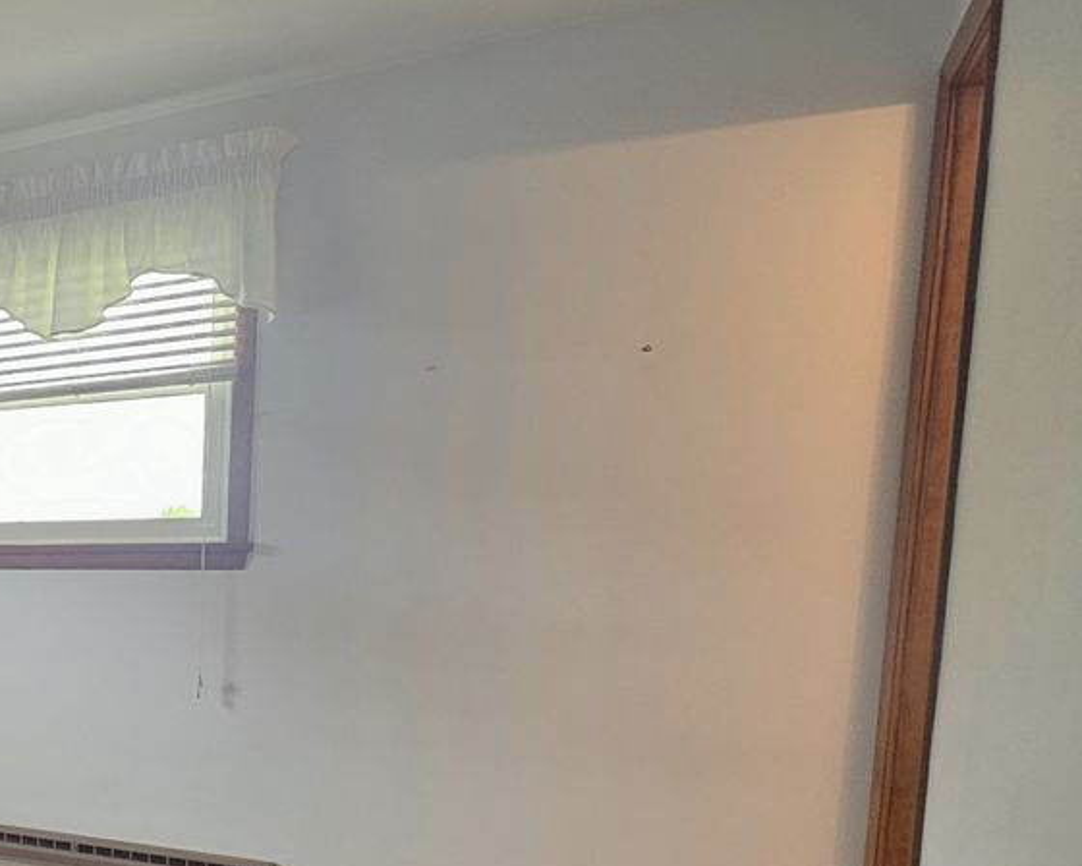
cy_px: 699
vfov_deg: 41.4
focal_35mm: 34
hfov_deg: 36.9
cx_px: -282
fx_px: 1089
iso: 125
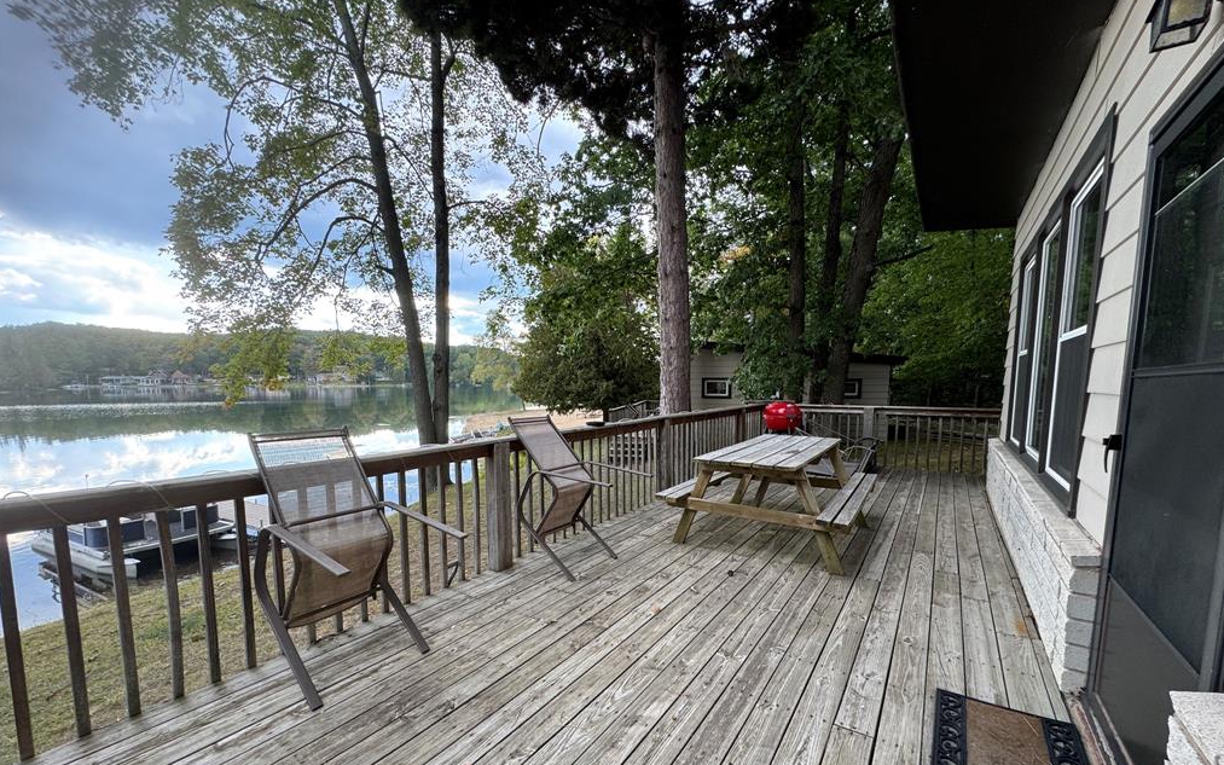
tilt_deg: -6.3
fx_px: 500
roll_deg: -1.2
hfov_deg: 101.5
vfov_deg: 74.4
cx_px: 613
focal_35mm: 15
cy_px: 434
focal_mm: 2.22
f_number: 2.2
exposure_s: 1/99
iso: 80
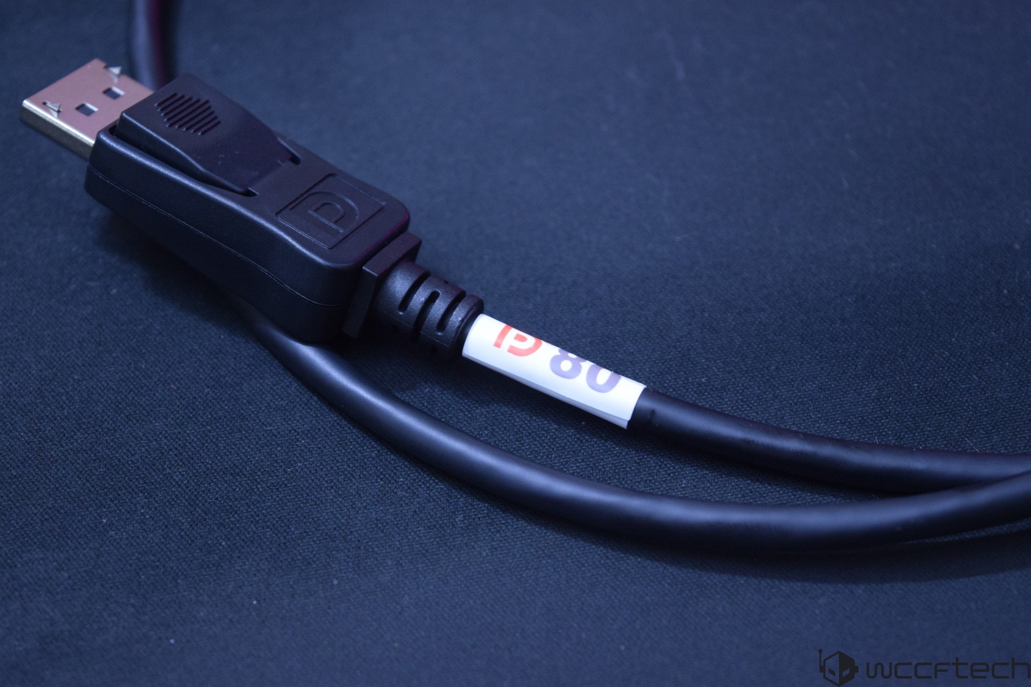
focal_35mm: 82
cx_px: 516
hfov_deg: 24.6
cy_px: 344
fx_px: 2363
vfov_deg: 16.6
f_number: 5.6
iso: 1600
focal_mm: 55
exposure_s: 1/8
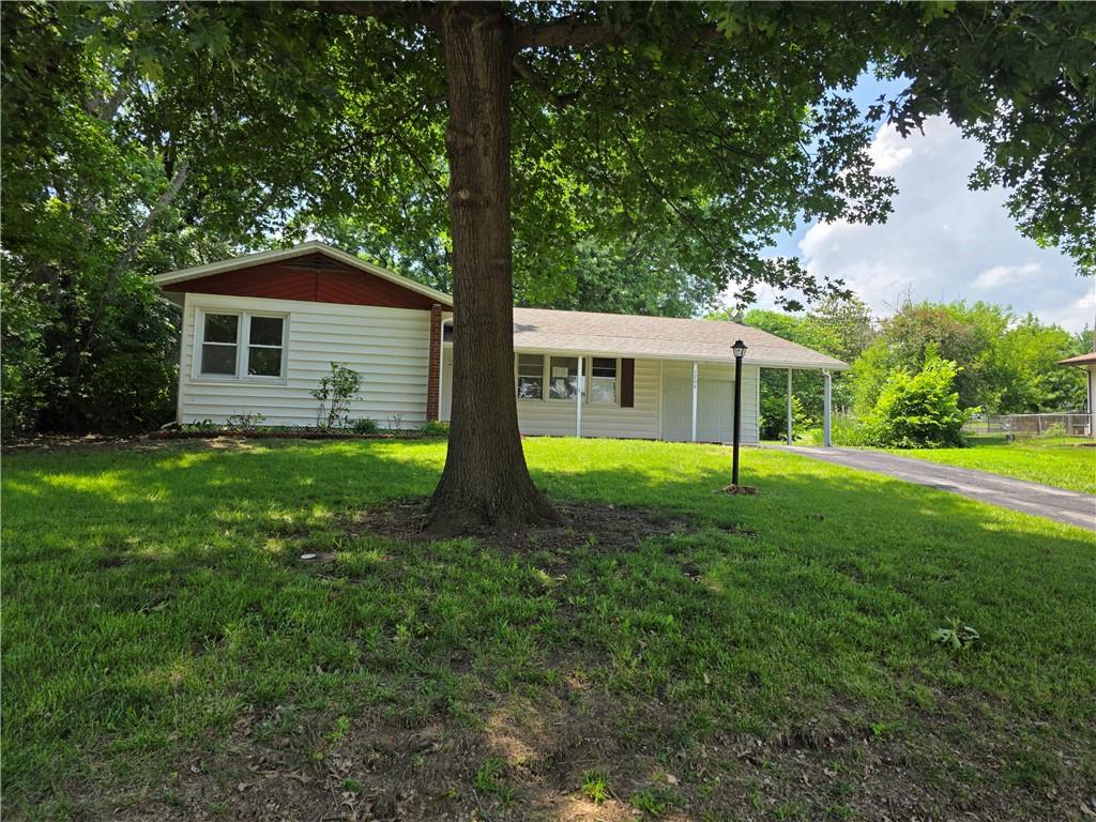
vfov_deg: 58.9
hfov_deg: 73.9
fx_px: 728
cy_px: 411
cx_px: 548
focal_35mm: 23
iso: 80
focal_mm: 6.3
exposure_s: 1/3336
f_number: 1.7
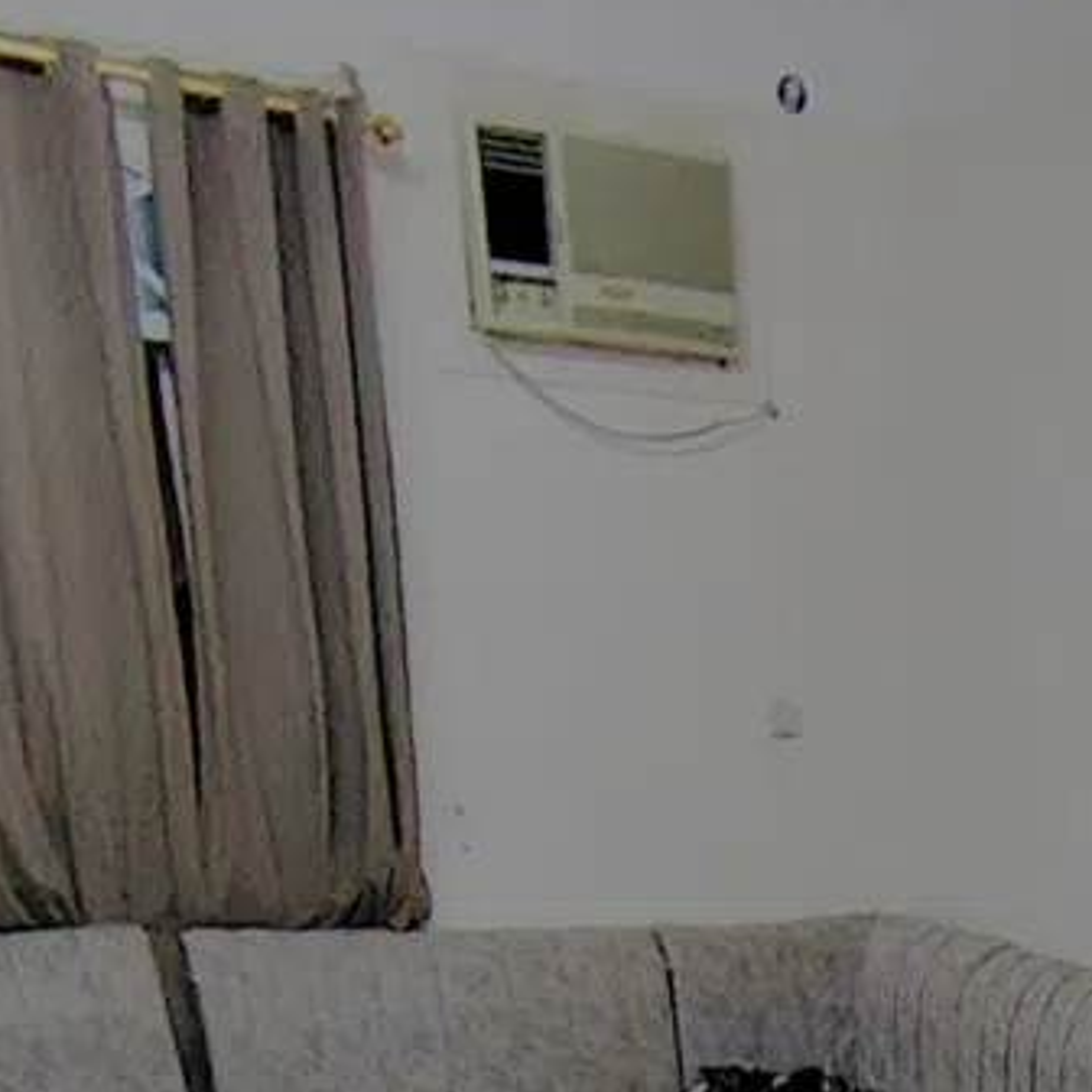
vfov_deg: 21.9
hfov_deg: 26.2
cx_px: 1167
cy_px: 1760
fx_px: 2177
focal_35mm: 61
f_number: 2.2
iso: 781
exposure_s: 1/33.3
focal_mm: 1.42
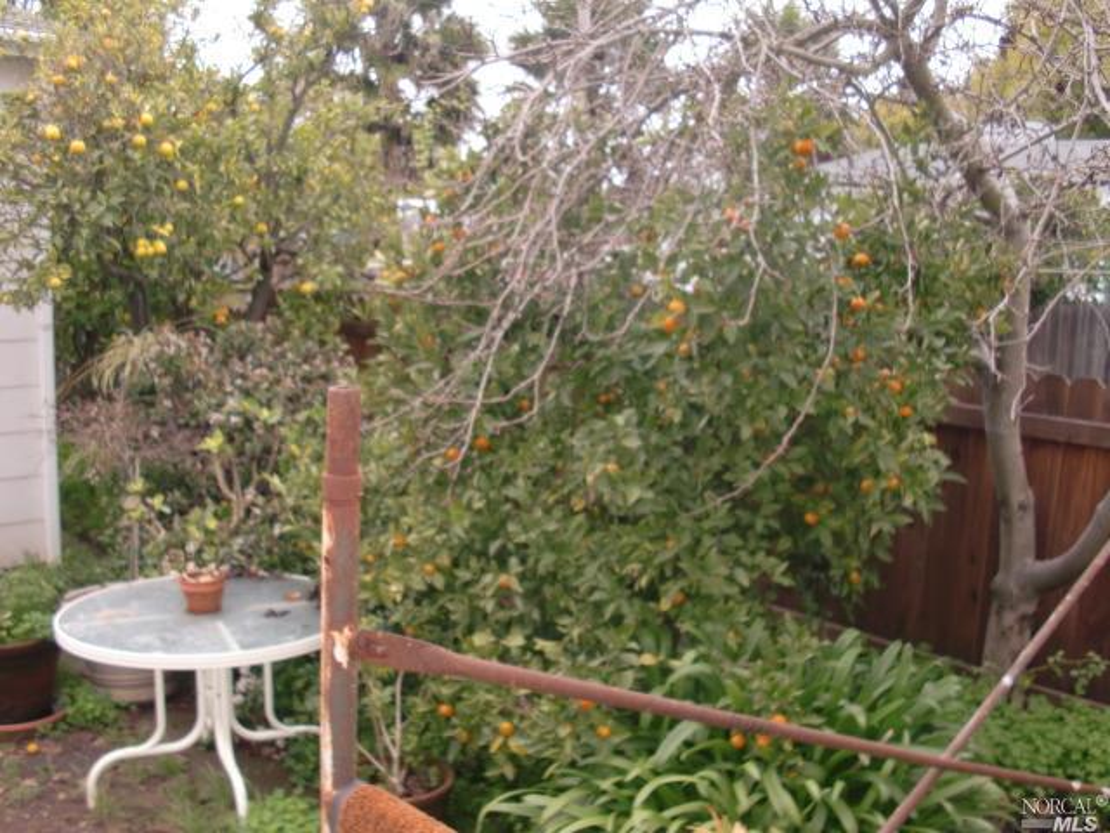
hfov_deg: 51.4
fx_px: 1154
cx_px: 555
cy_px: 416
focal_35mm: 36
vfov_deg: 39.7
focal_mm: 6.3
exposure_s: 1/160
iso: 64
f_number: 2.8
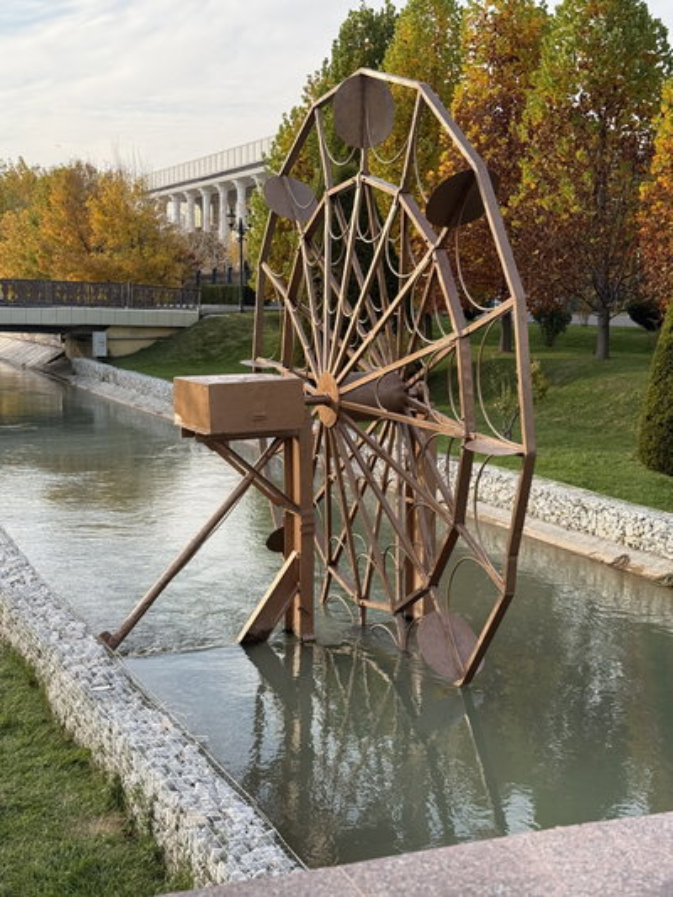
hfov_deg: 30.3
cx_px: 336
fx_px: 1244
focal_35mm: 48
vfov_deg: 39.6
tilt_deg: -6.3
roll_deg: -0.8
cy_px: 448
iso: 80
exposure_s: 1/1222
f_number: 1.78
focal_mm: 6.76
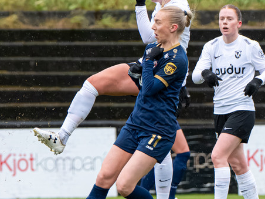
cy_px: 69
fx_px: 6224
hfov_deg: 2.4
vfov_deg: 1.8
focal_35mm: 813
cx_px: 142
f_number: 5.6
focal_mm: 260
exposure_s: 1/1000
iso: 3200
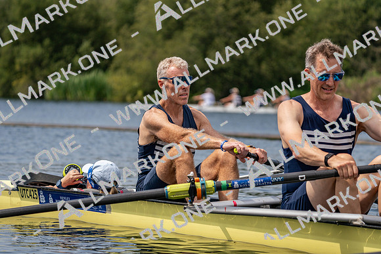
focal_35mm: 200
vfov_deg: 6.9
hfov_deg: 10.3
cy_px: 127
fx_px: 2117
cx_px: 190
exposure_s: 1/1600
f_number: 5.6
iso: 250
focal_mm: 200
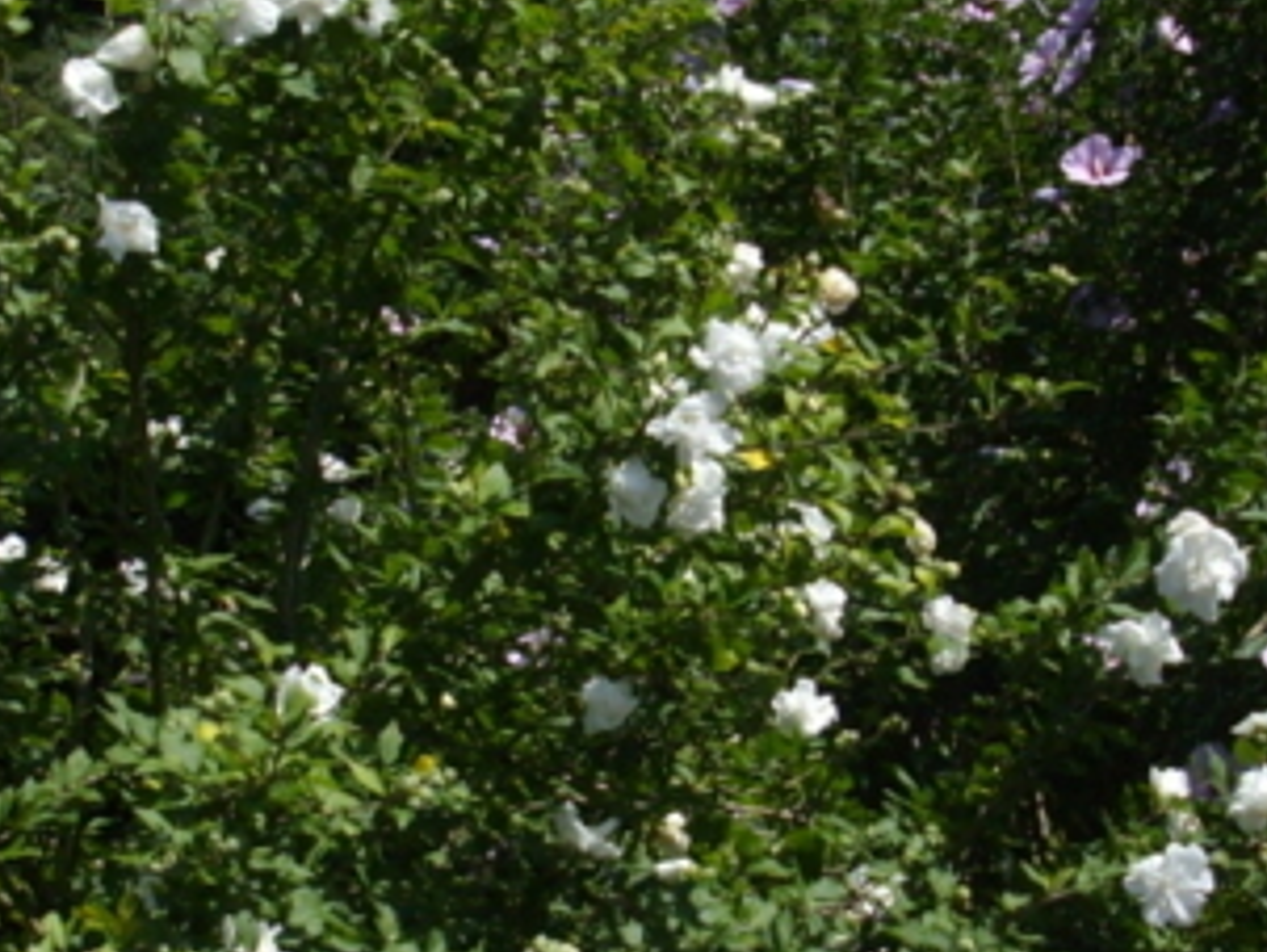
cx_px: 646
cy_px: 566
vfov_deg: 14.2
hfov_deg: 18.9
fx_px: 3810
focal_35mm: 104
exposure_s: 1/320
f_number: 5.6
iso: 80
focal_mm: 6.2
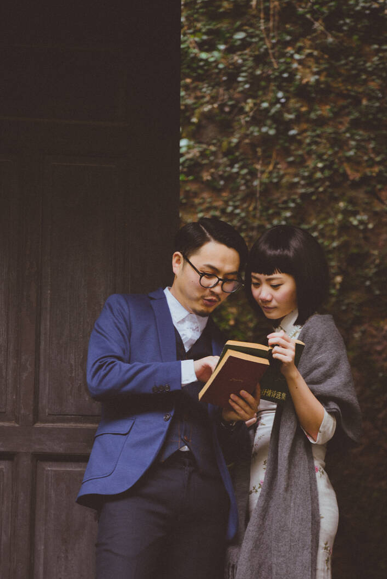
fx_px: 3207
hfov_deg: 6.9
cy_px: 285
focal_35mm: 199
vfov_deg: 10.3
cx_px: 176
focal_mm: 175
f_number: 4
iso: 250
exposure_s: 1/100
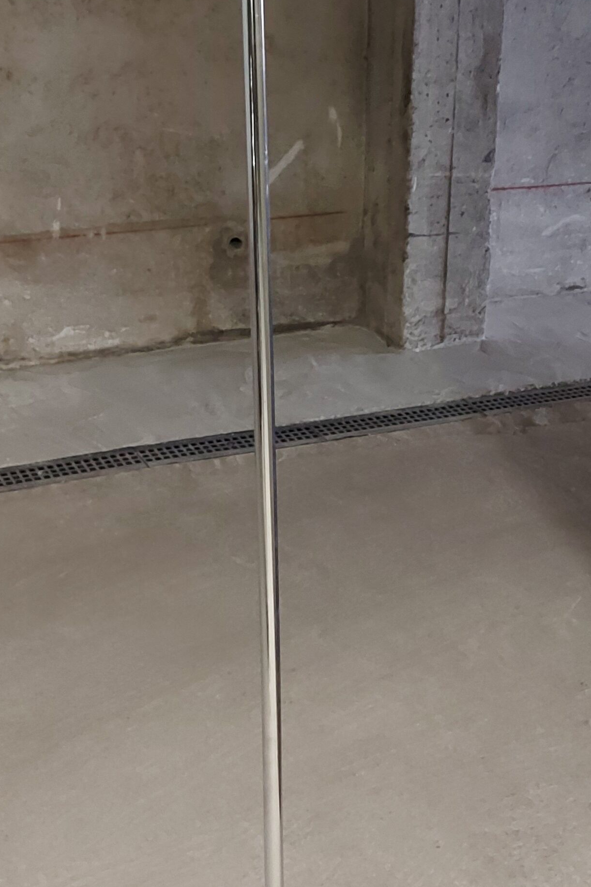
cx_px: 425
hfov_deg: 21.4
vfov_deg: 31.9
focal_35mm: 63
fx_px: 1552
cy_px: 470
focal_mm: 5.23
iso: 640
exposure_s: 1/33
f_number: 1.8
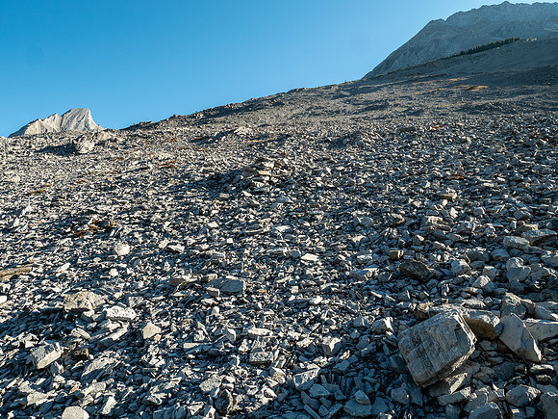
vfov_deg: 56.8
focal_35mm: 24
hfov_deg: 71.6
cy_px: 210
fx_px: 387
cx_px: 279
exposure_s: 1/160
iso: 200
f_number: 8
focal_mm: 12
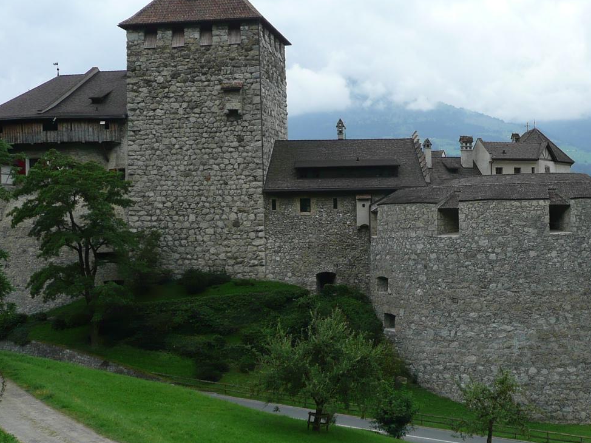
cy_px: 232
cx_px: 405
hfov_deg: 40.6
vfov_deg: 31.5
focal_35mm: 46
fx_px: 785
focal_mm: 4.6
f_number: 3.3
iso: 100
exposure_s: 1/400
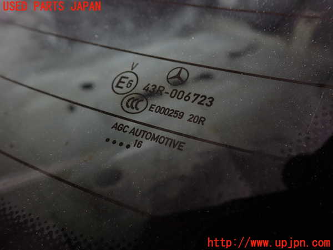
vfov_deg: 46.8
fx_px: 289
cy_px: 125
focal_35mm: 30
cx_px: 166
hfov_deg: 60.0
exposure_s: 1/80
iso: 100
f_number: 2.3
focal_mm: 5.4
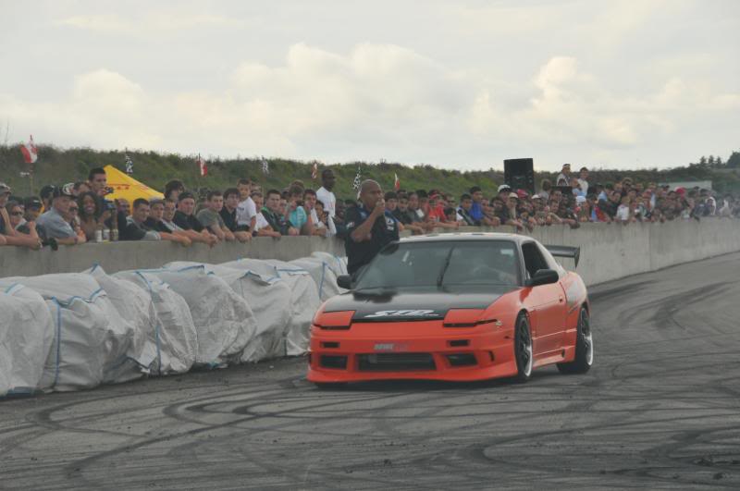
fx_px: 4003
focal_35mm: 195
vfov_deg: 7.0
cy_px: 246
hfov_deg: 10.6
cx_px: 370
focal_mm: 130
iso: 320
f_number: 11
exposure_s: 1/160
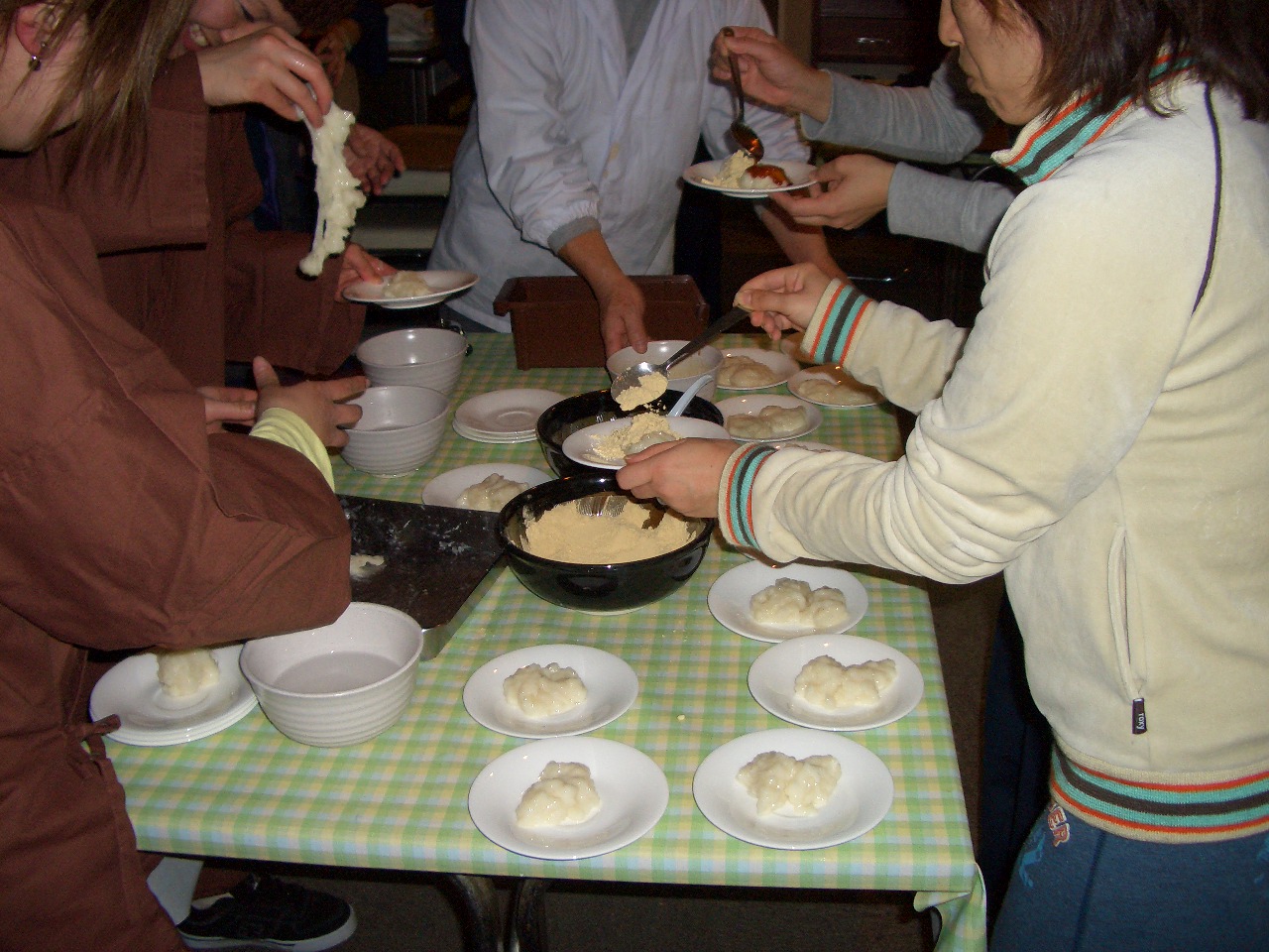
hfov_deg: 52.6
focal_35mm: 35
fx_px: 1283
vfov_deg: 40.7
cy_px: 476
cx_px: 634
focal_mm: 5.8
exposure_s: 1/60
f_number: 2.6
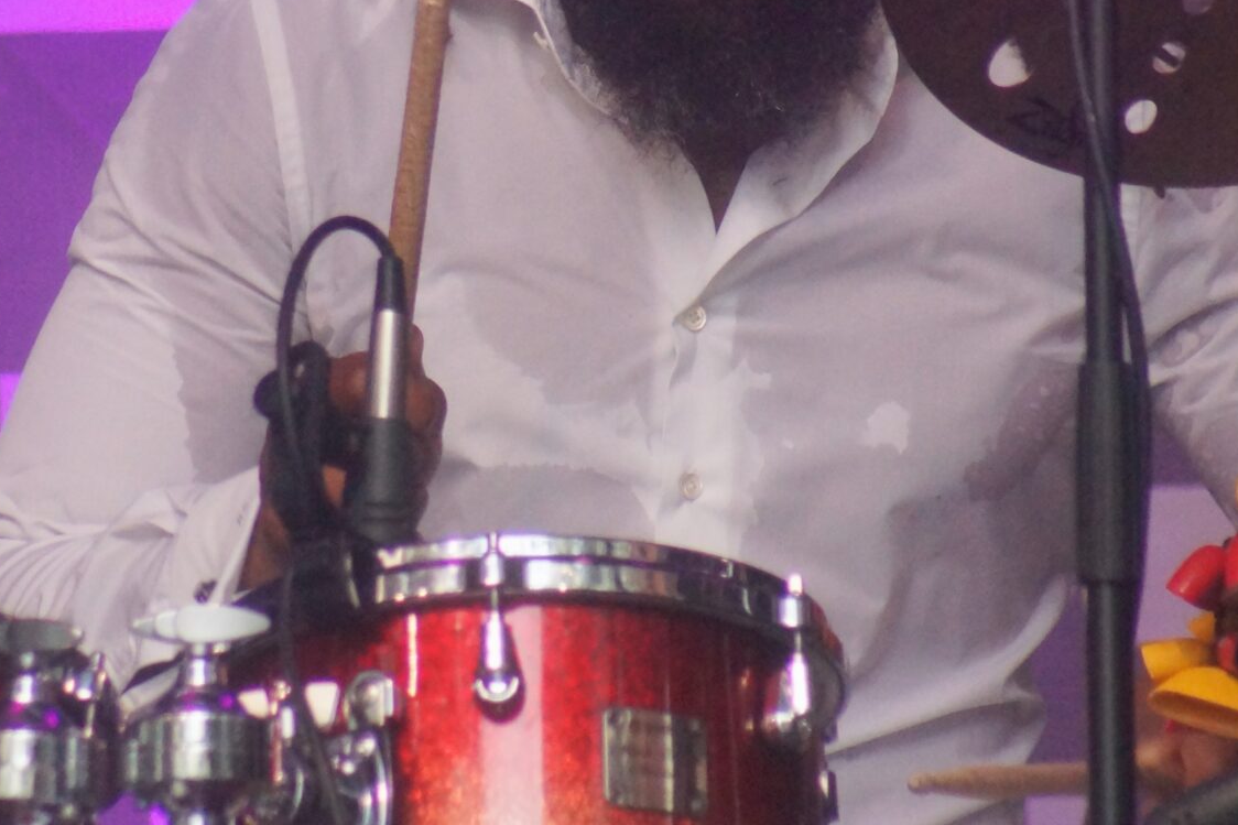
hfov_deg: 2.6
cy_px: 179
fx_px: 27024
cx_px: 547
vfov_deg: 1.7
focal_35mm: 786
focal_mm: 230
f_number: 5.6
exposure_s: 1/400
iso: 1250
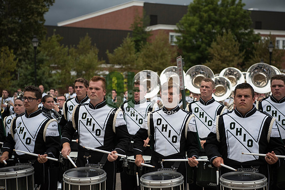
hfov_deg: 28.8
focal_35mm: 70
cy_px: 95
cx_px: 142
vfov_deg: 19.5
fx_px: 554
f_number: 3.5
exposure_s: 1/3200
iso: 1600
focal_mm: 70
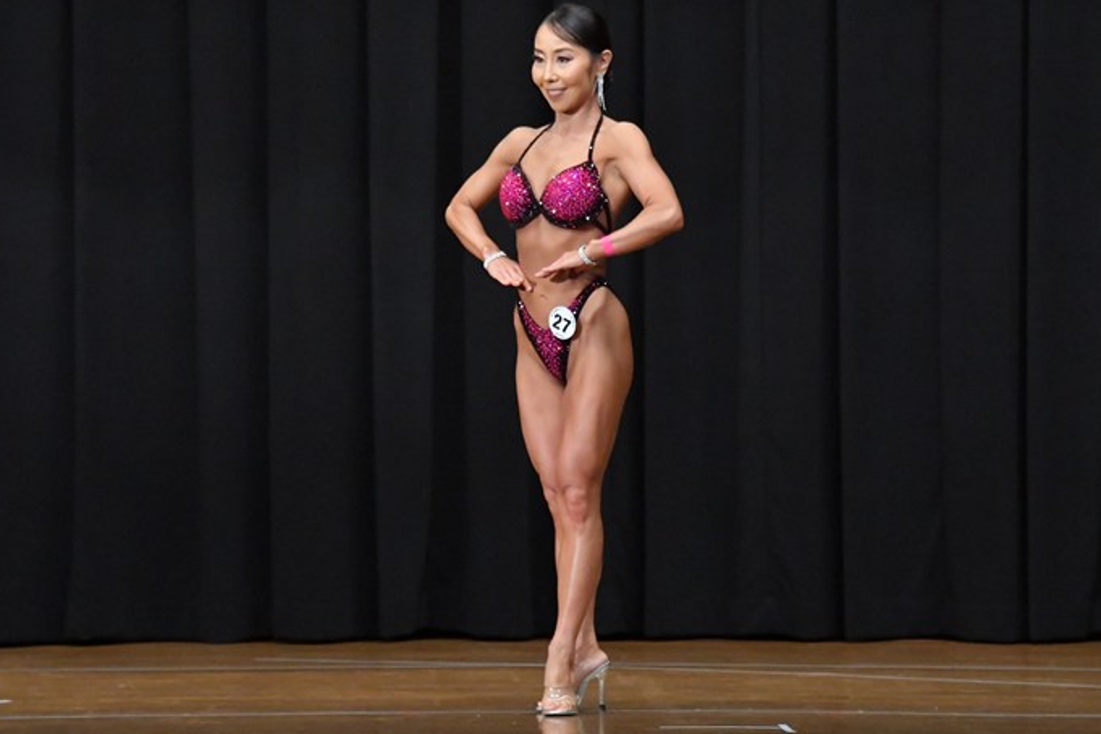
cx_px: 555
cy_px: 361
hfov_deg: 7.5
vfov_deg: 5.0
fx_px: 8349
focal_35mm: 273
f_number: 5.6
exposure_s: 1/400
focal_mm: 160
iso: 8000
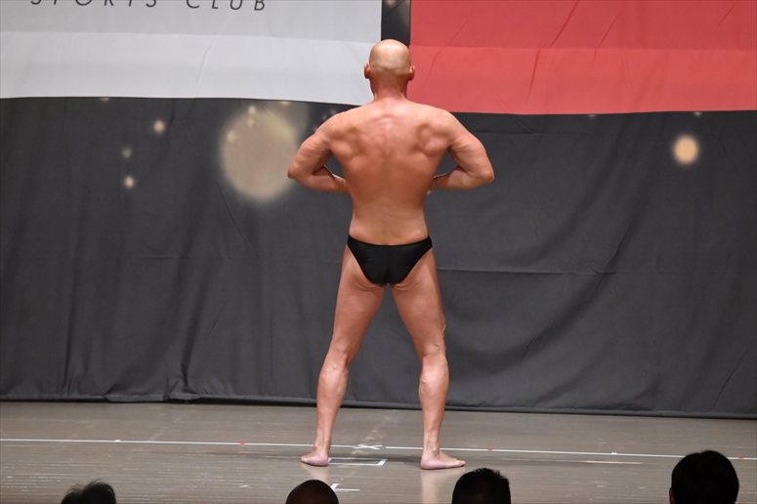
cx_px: 378
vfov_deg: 6.3
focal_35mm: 217
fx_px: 4561
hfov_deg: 9.5
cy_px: 252
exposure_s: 1/400
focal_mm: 145
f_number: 5.6
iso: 6400
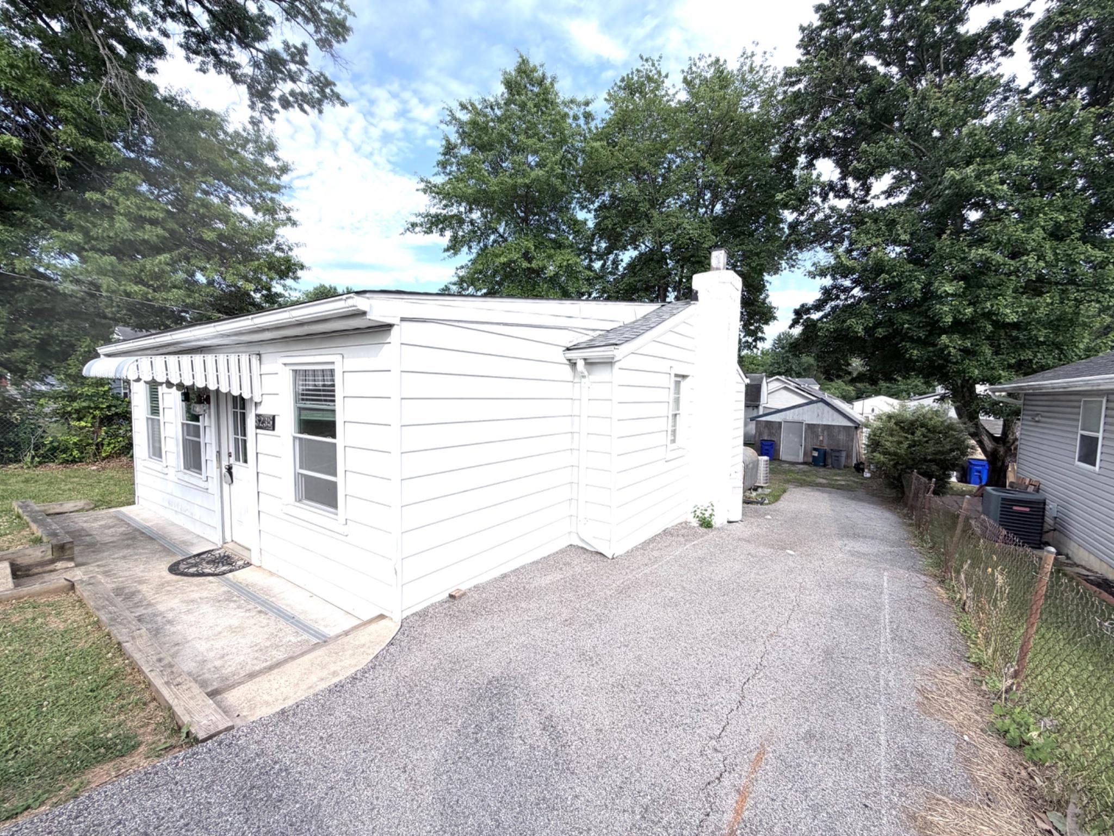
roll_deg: -1.9
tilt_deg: -3.6
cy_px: 418
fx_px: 451
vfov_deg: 85.7
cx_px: 557
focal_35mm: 14
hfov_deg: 102.1
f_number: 2.2
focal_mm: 2.22
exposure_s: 1/770
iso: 25
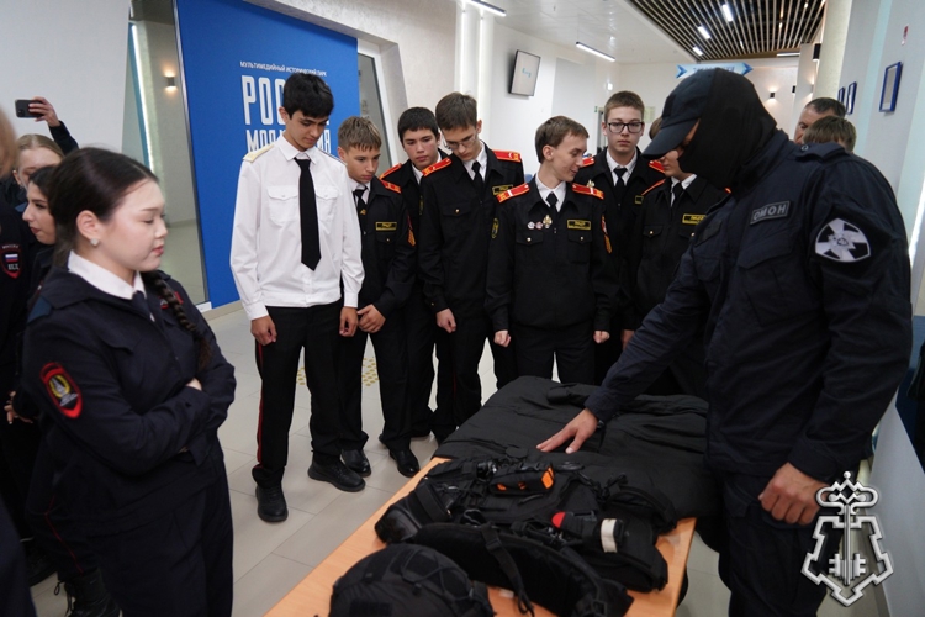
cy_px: 308
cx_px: 462
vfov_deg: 53.1
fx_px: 617
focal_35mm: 24
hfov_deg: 73.7
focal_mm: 24
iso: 2000
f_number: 3.5
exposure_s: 1/160
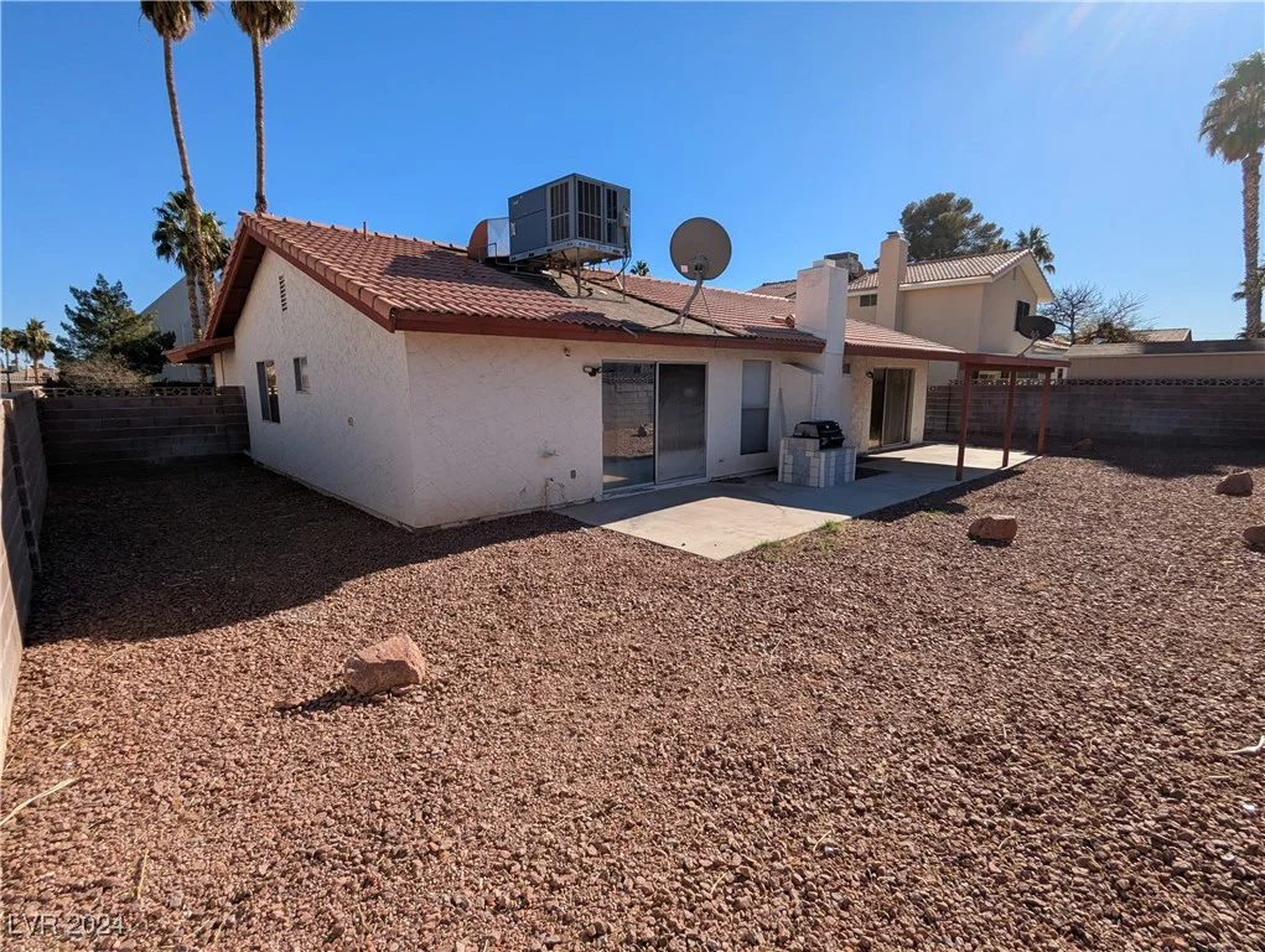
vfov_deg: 78.2
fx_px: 585
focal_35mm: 16
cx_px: 632
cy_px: 476
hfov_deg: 94.4
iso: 49
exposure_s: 1/1832
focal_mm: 2.35
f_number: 2.2
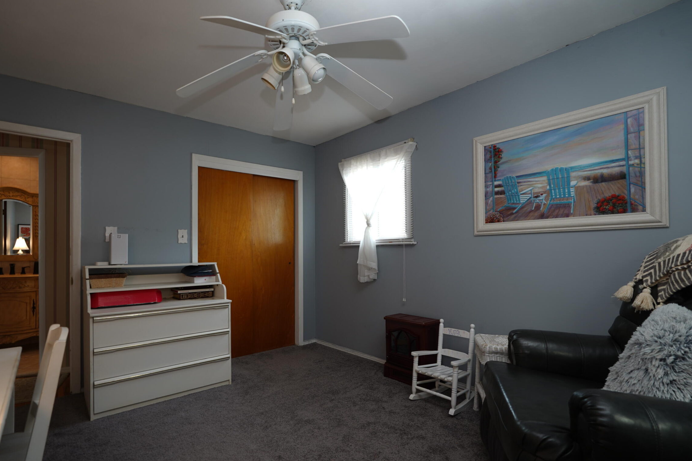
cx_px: 318
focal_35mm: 19
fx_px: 357
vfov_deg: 65.7
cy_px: 248
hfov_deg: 88.1
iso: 64
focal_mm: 16.5
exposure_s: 1/8
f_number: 4
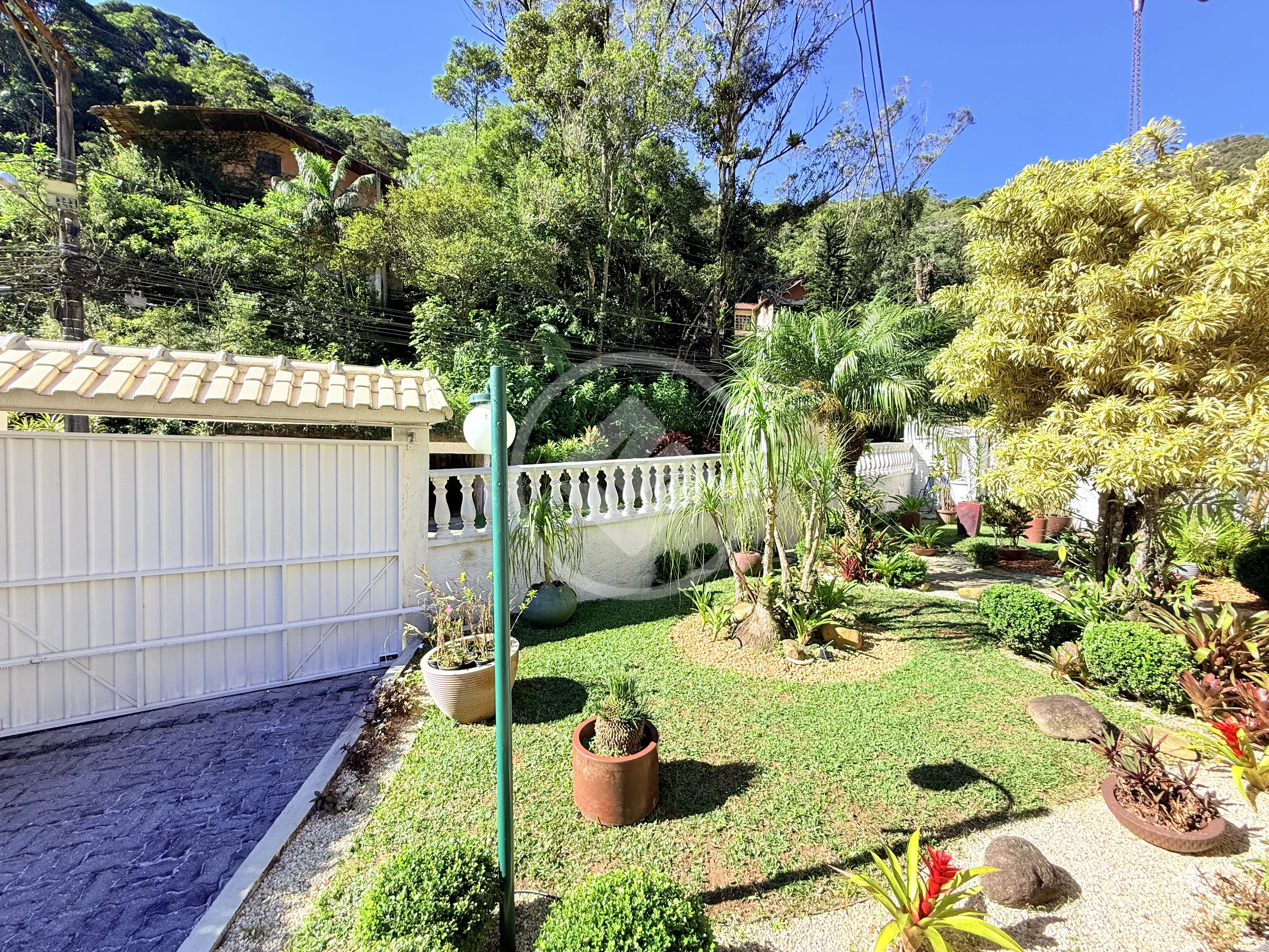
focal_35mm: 14
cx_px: 634
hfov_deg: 102.1
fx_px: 513
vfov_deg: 85.7
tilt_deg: -0.8
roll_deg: -1.0
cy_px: 476
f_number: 2.2
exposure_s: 1/549
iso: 50
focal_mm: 2.22
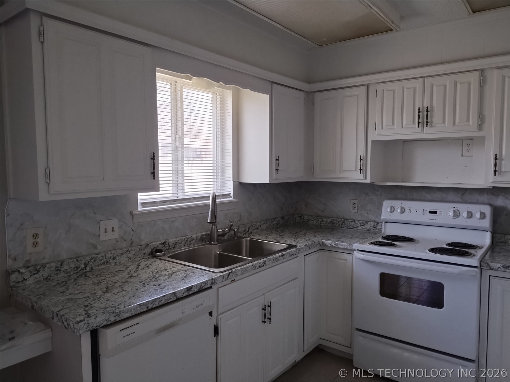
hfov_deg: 69.4
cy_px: 191
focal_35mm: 25
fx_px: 368
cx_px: 255
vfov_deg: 54.9
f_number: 1.7
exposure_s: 1/120
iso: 100
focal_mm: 4.71
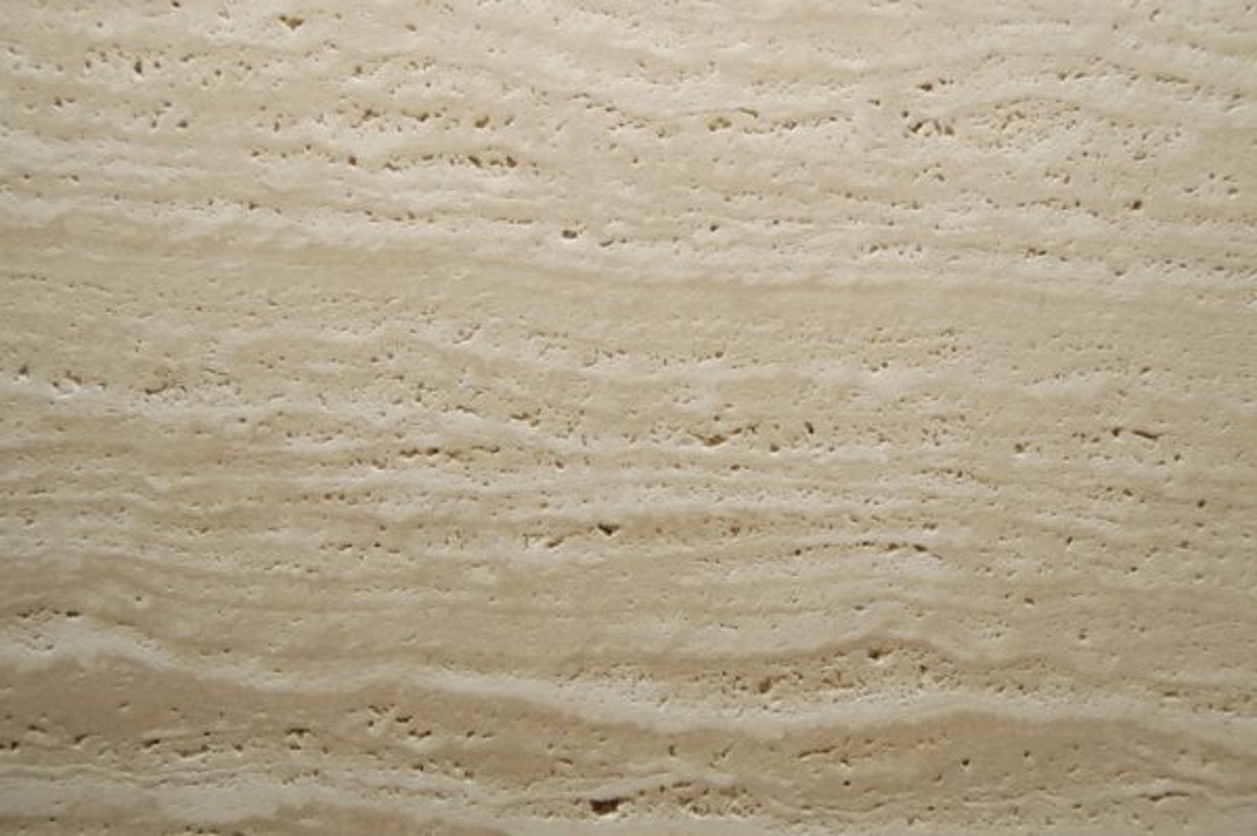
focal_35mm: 30
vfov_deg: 43.5
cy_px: 418
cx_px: 628
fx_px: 1047
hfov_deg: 62.0
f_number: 5.6
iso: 800
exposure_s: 1/60
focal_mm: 20
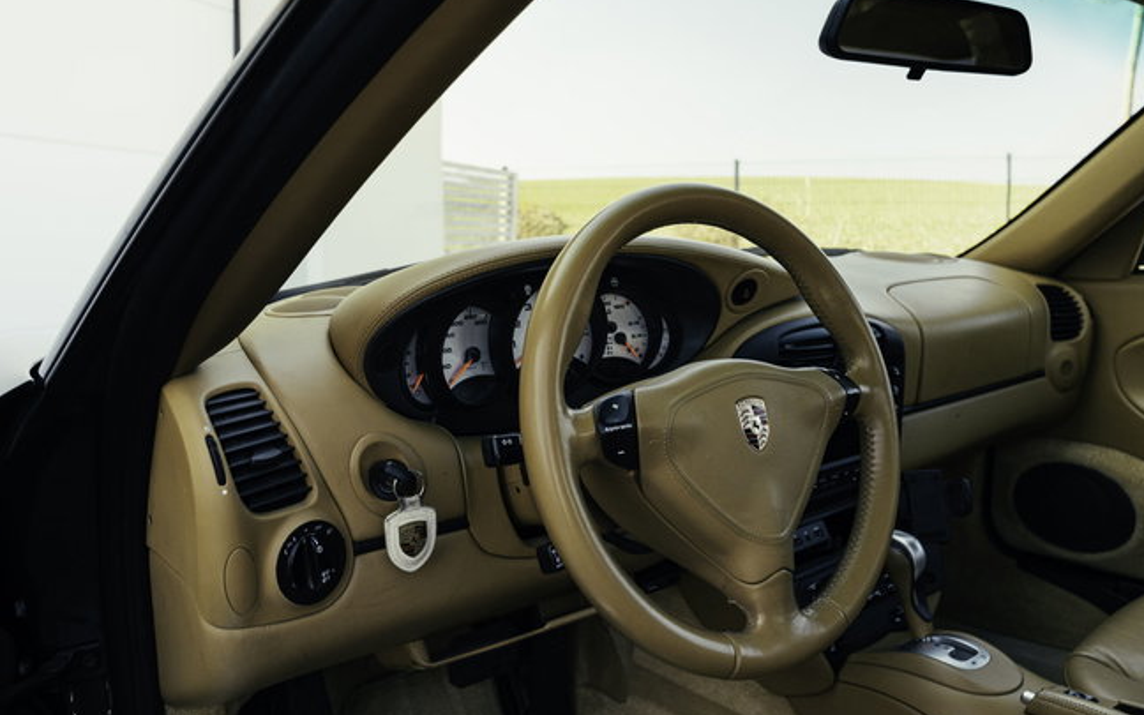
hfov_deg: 64.4
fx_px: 904
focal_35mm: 29
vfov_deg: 43.1
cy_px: 328
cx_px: 650
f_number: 4
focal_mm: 16
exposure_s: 1/100
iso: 400
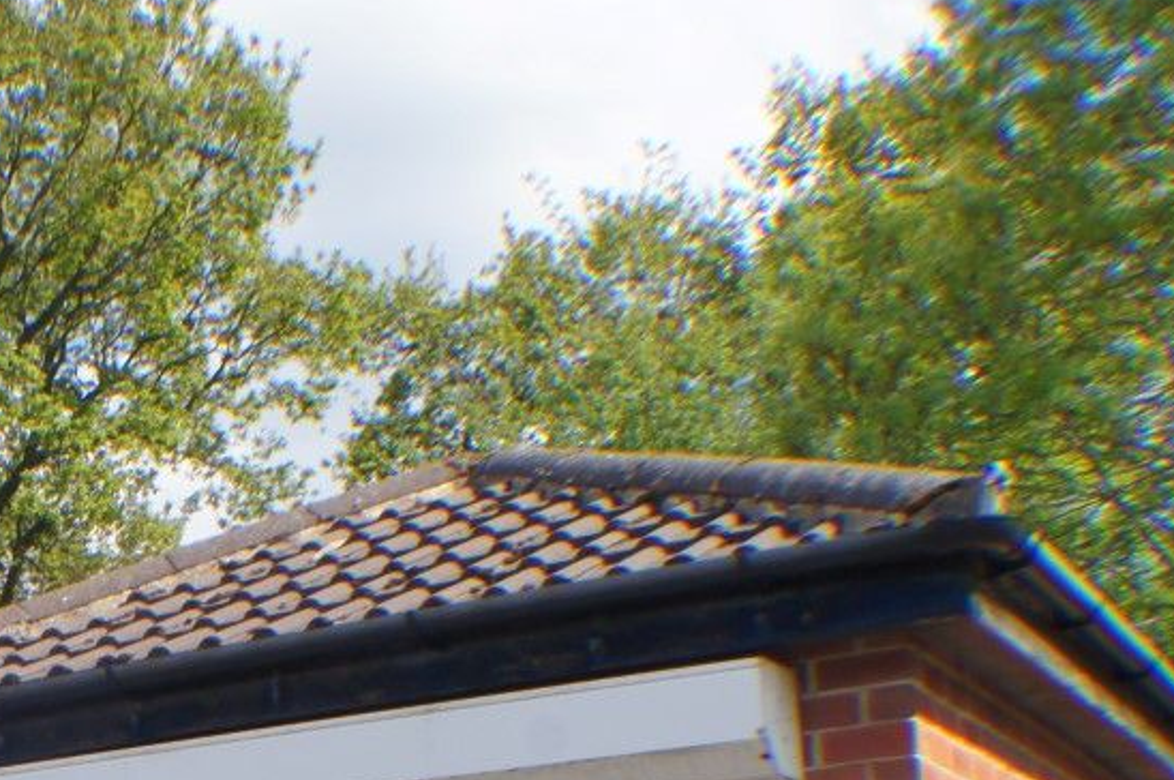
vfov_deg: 14.8
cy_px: 917
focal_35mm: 89
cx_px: -140
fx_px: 2899
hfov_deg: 21.6
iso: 200
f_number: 13
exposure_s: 1/125
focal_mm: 20
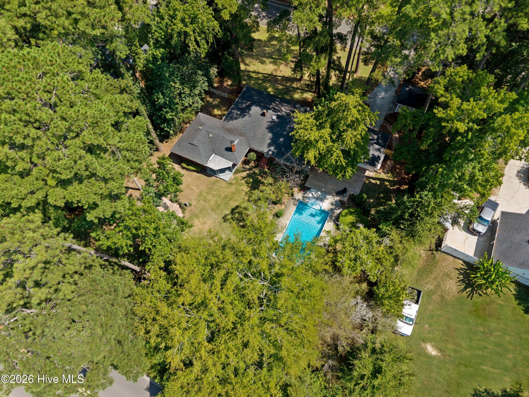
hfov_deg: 71.6
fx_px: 367
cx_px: 264
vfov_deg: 56.8
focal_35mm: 24
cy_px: 198
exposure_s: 1/1250
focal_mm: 8.67
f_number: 1.8
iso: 100
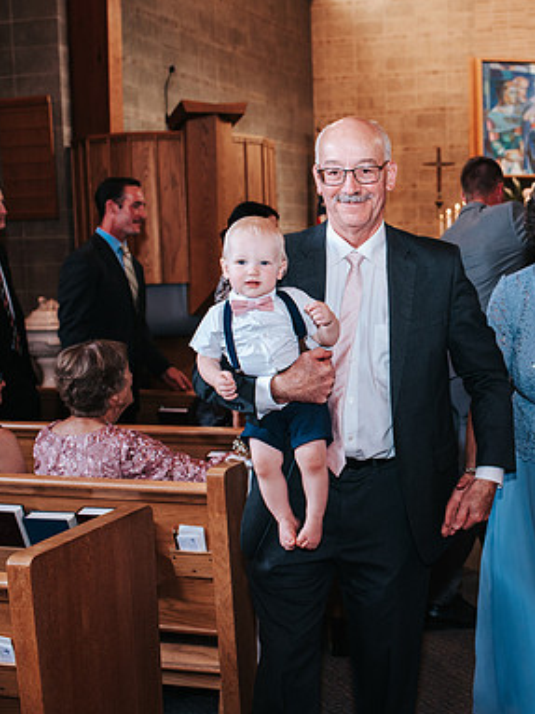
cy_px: 359
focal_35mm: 51
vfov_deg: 37.5
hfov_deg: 27.8
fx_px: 1052
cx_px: 451
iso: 1000
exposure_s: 1/125
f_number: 3.2
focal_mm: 35
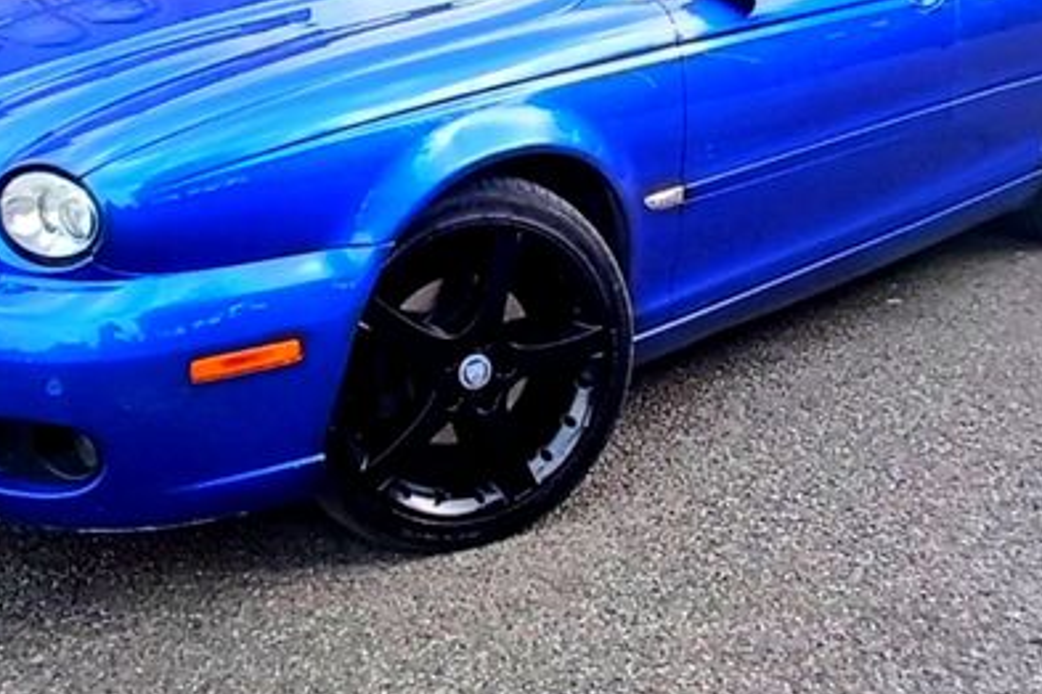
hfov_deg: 66.5
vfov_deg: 46.2
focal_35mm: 27
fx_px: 781
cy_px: 175
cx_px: 400
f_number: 2.2
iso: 50
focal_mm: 1.4
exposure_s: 1/227
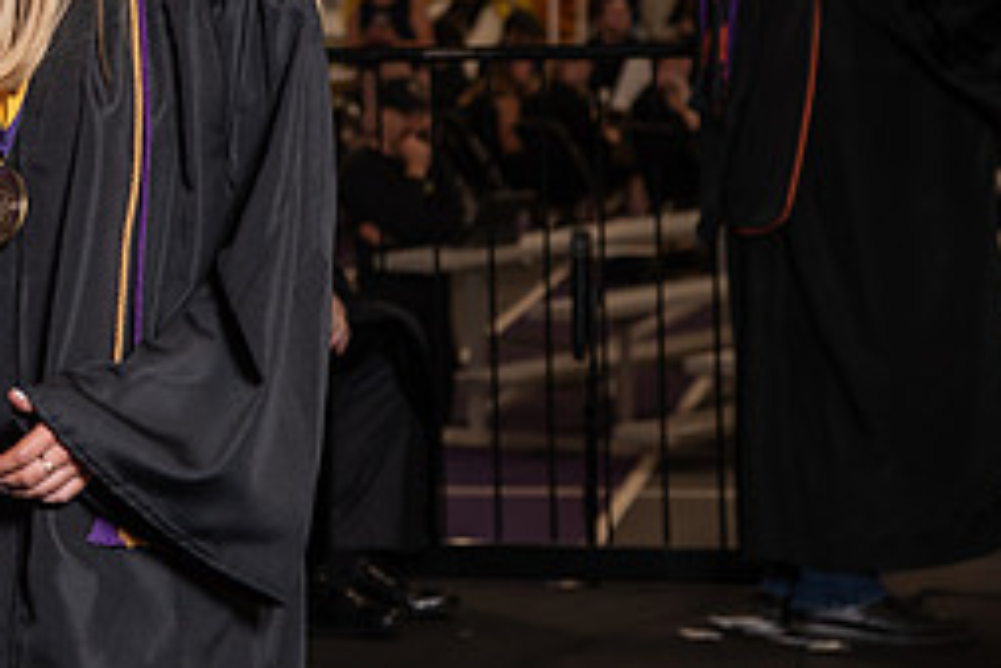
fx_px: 4980
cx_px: -20
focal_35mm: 179
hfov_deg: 11.4
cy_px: 34
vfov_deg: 7.7
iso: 1000
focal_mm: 78
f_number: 5
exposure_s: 1/200
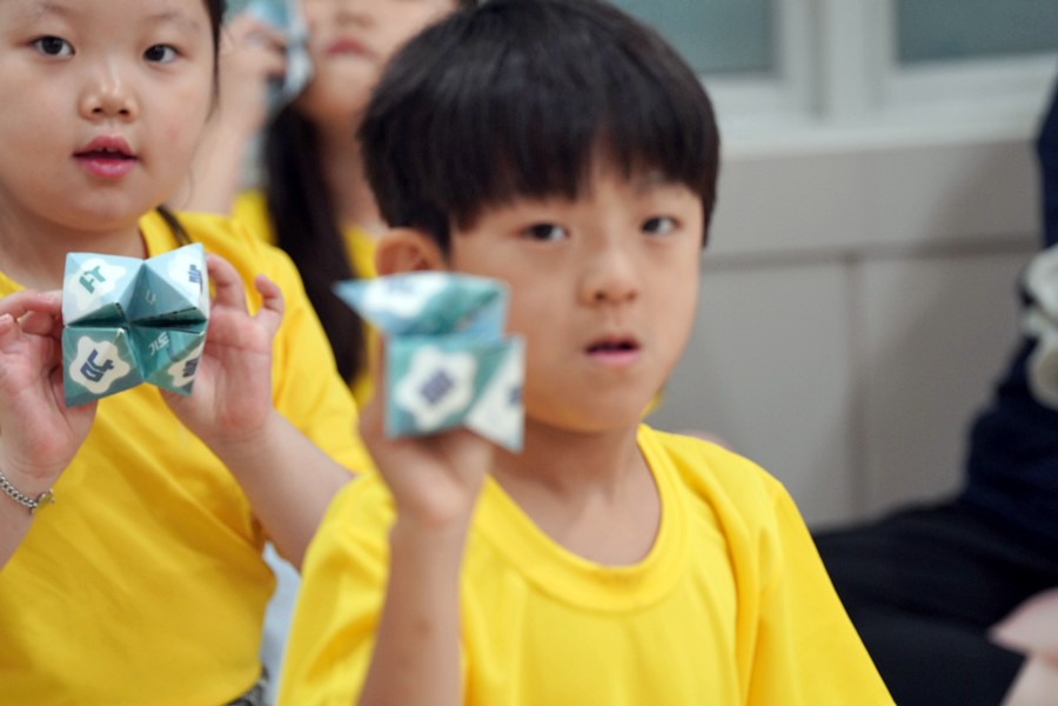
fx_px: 5290
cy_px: 353
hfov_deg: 11.4
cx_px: 529
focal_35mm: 180
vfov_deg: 7.6
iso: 2000
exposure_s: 1/200
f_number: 4
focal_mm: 180
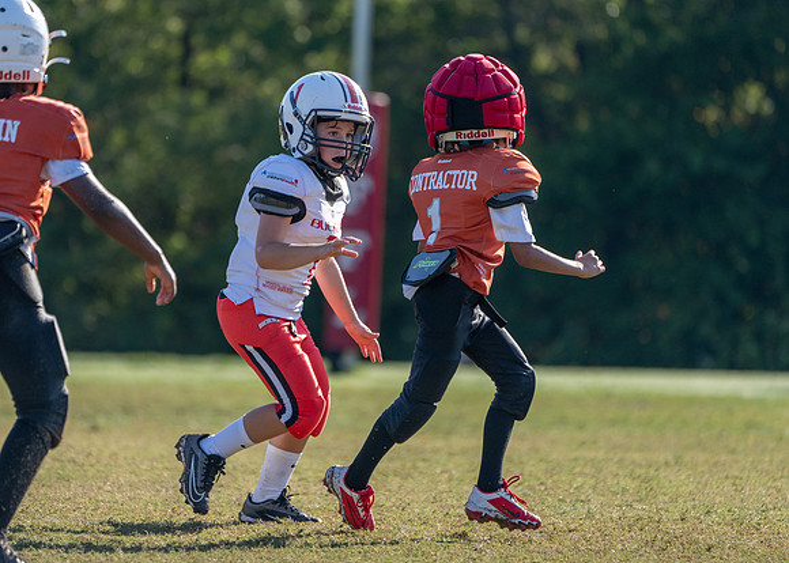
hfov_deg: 3.8
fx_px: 11820
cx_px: 343
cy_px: 262
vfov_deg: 2.7
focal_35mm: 528
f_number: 5.6
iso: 500
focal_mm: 400
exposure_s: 1/1600
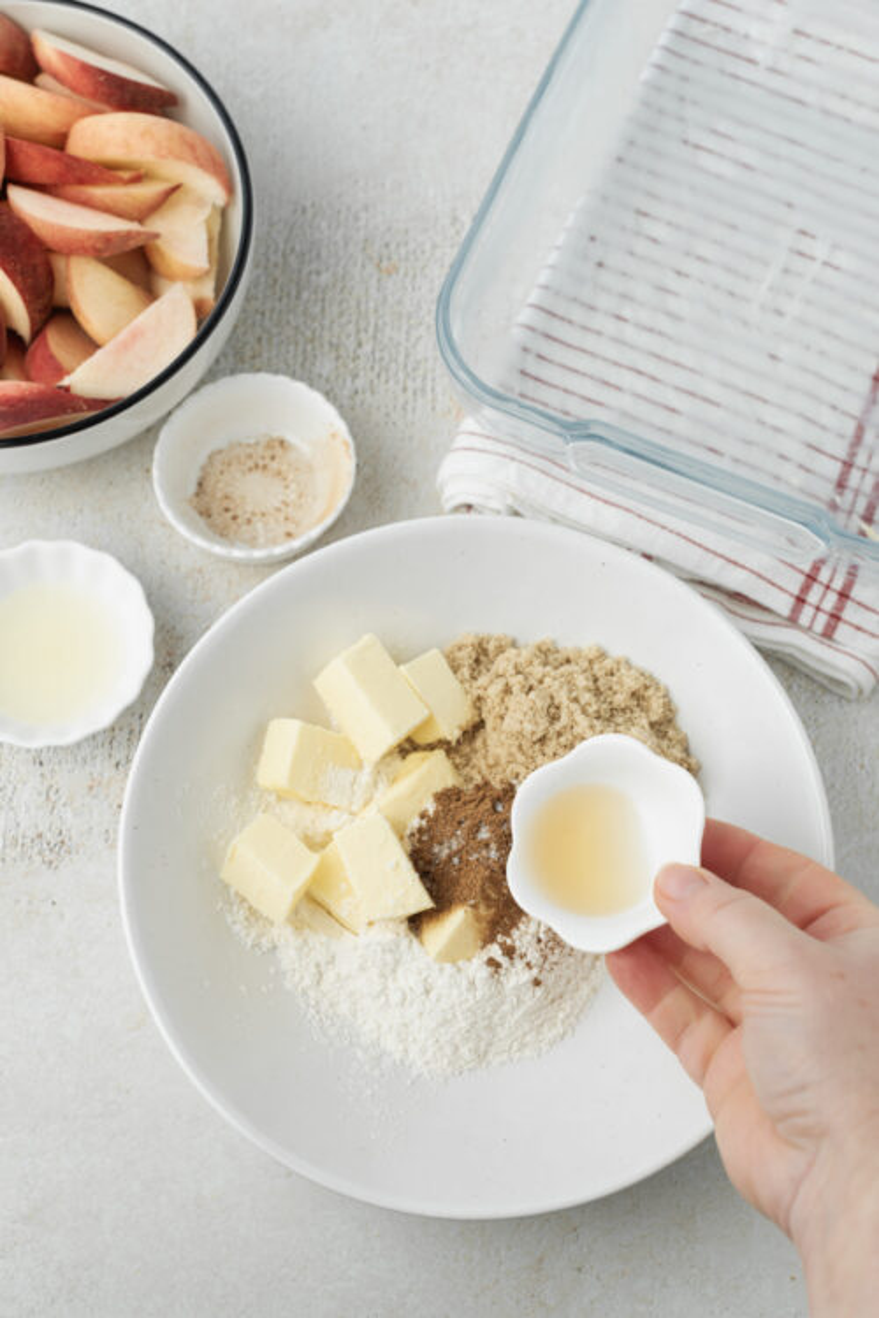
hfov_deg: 27.0
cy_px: 659
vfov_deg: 39.6
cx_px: 440
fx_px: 1831
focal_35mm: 50
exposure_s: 1/15
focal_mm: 50
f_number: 5.6
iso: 125
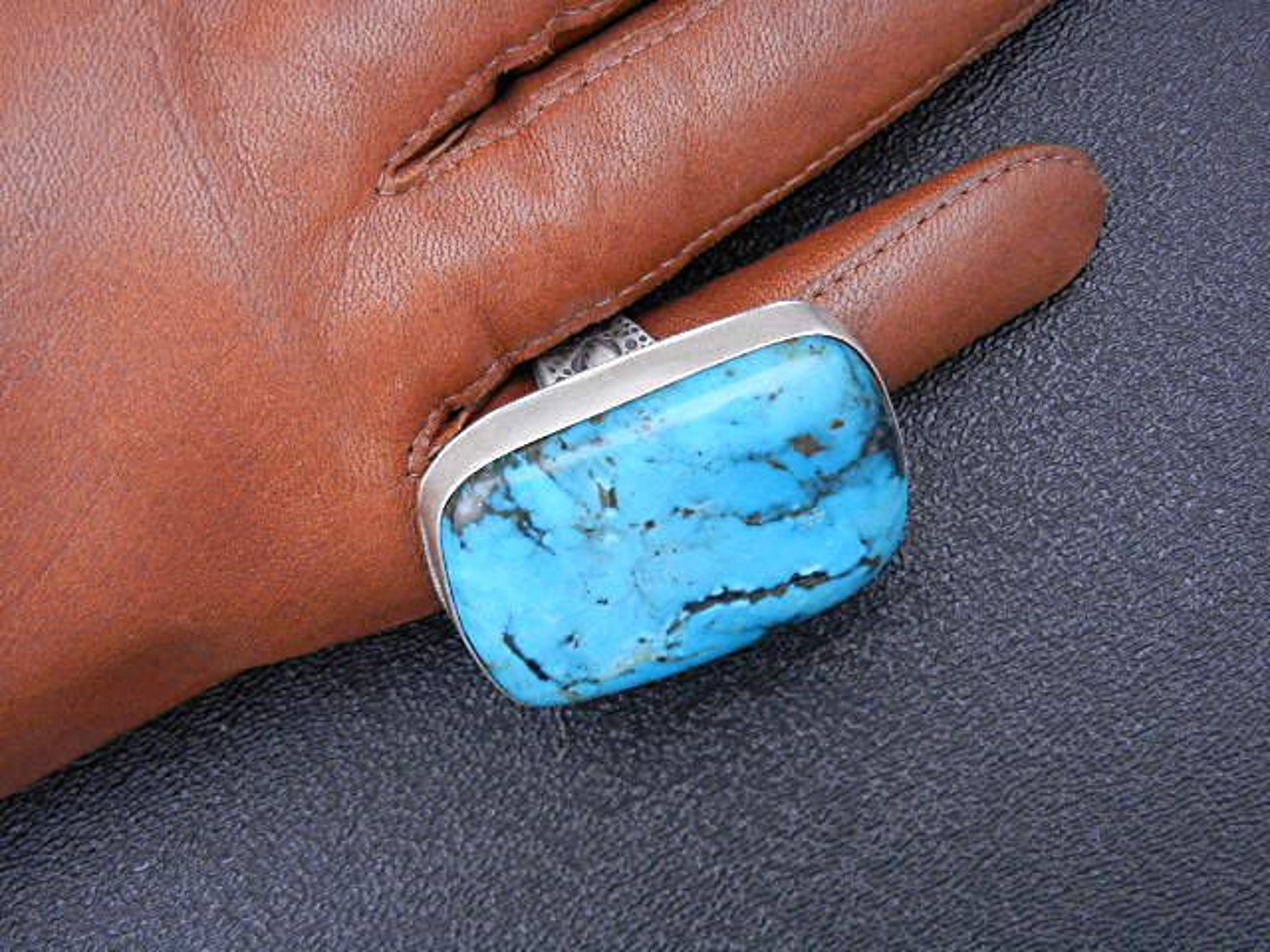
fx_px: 2495
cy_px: 476
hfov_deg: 28.6
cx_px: 635
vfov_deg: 21.6
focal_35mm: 68
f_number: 4.1
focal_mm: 12.2
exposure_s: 1/3.8
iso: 200
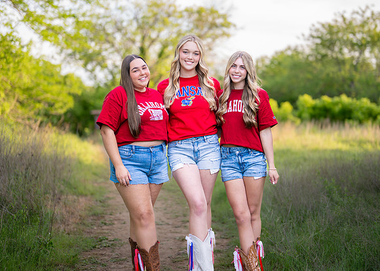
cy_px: 117
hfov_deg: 32.3
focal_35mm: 61
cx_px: 196
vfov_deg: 23.3
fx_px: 656
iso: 250
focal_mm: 50
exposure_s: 1/1250
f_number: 1.2
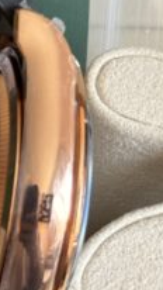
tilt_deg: -41.0
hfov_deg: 5.8
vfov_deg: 10.6
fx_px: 1559
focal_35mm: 203
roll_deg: +8.1
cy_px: 144
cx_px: -209
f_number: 1.78
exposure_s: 1/121
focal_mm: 6.76
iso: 80
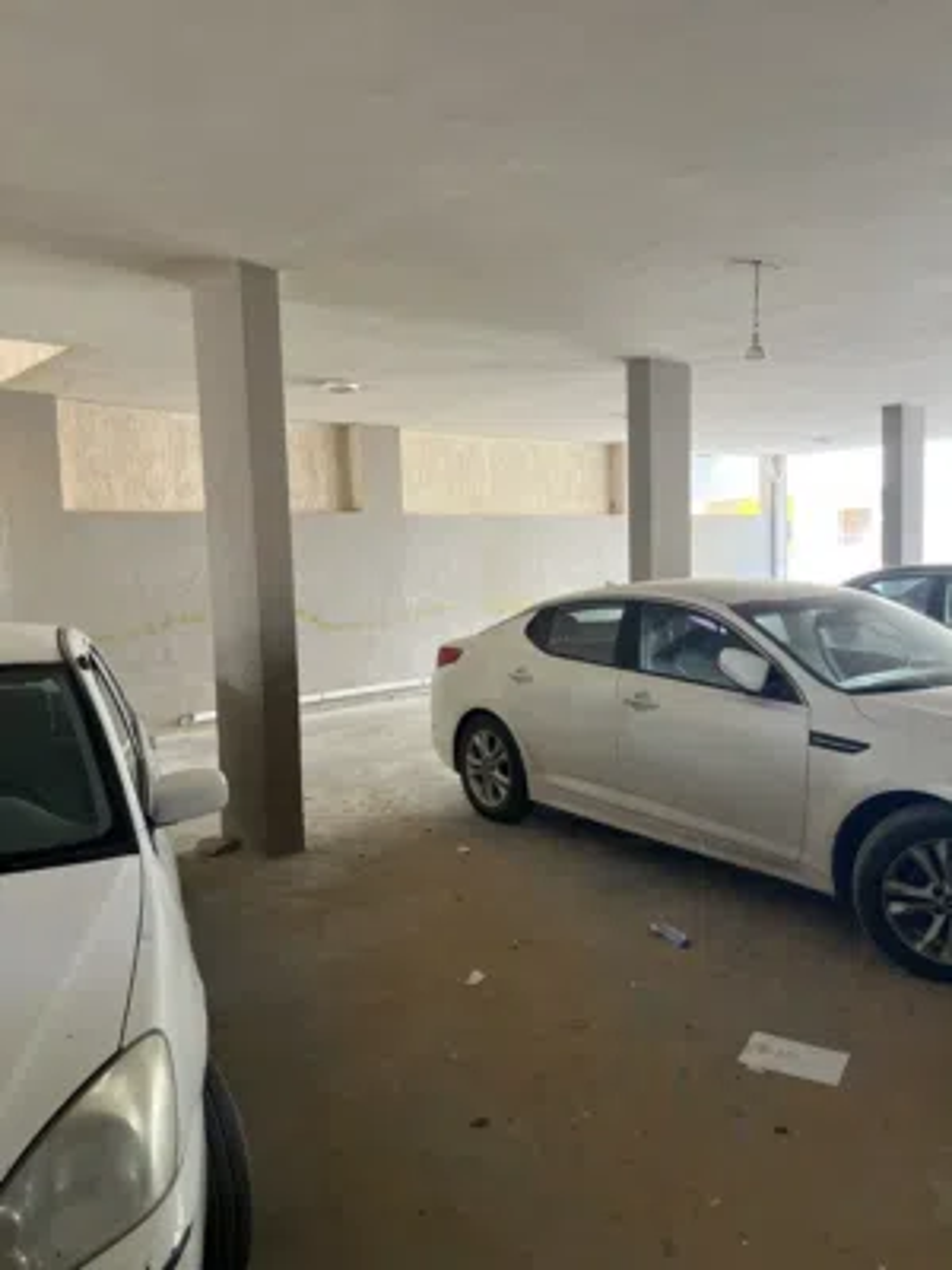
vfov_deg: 67.3
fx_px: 953
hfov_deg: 53.1
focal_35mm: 26
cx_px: 476
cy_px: 635
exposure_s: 1/121
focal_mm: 5.7
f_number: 1.5
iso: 100
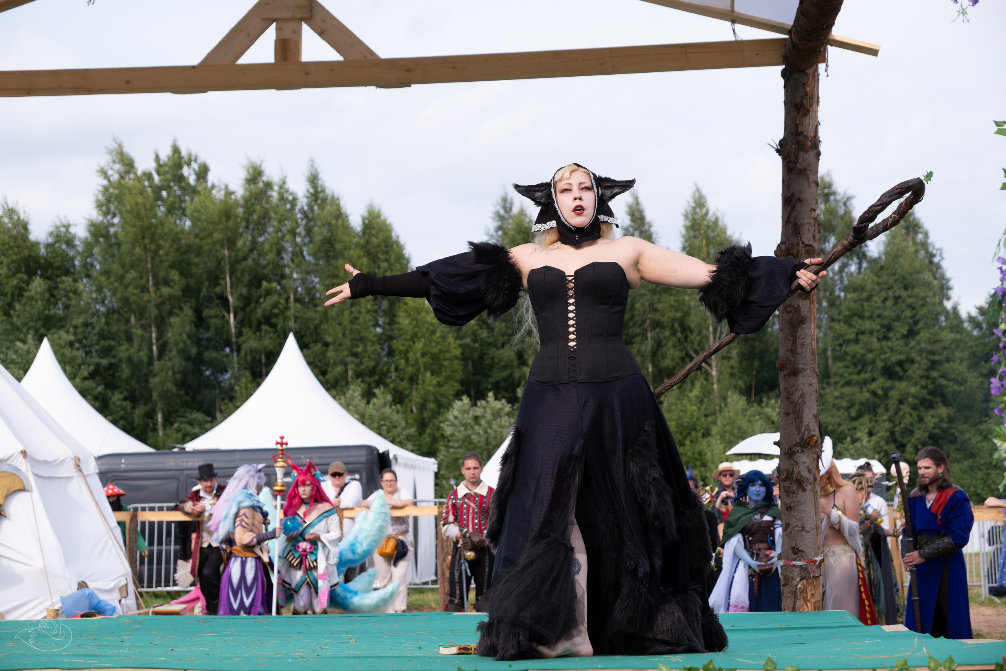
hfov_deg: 28.5
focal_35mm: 71
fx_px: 1984
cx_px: 503
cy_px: 336
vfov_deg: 19.2
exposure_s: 1/1000
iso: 200
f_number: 3.6
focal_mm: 47
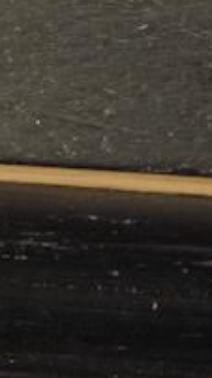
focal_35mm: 1223
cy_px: 16
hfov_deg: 1.0
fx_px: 12274
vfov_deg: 1.8
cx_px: -340
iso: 400
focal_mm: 112
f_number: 11
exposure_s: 1/2
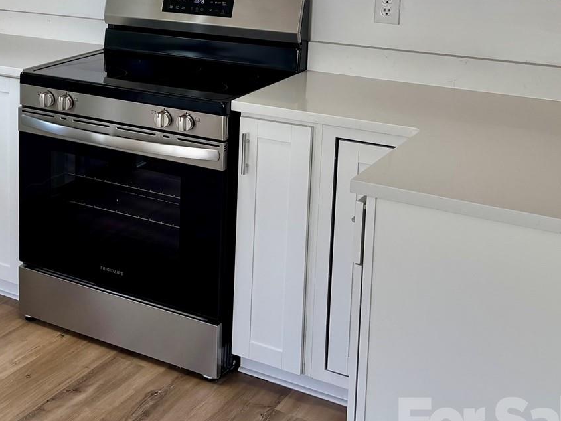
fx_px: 1021
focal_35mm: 63
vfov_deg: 22.5
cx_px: -70
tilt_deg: -8.5
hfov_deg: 27.8
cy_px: 18
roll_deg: +0.0
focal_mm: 5.96
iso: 40
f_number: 1.6
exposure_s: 1/120
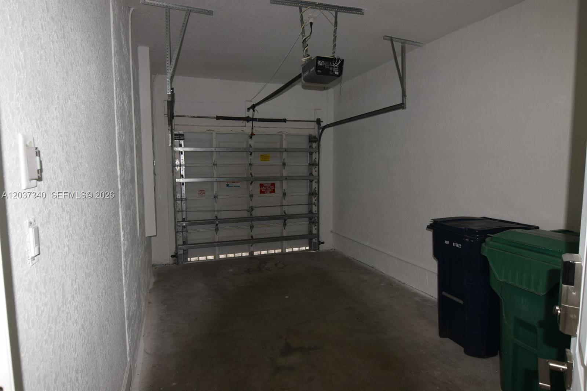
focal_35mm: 21
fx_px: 342
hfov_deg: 81.2
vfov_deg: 59.5
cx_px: 294
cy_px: 196
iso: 140
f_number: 8
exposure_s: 1/60
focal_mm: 14
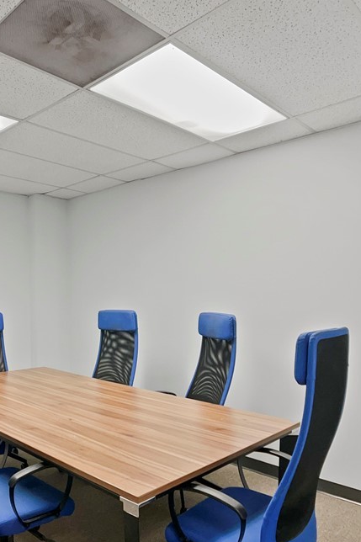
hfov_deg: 30.8
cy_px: 321
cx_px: 101
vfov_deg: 45.2
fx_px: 647
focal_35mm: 43
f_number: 1.5
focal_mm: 5.7
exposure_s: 1/60
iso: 80
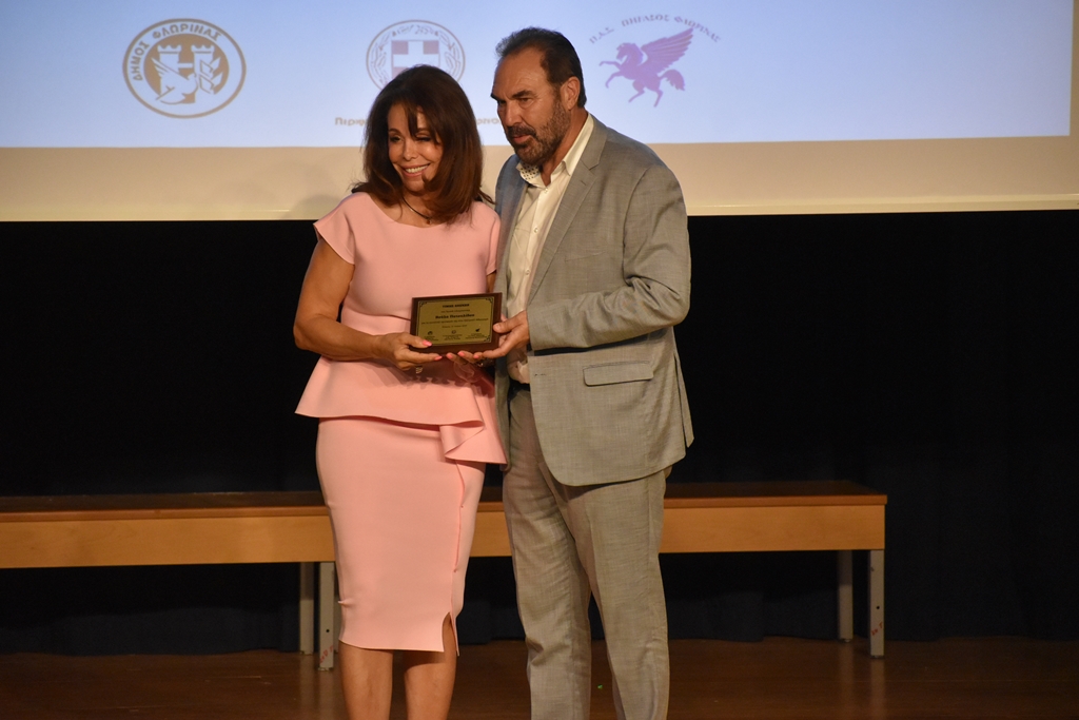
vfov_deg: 5.9
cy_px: 360
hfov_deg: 8.9
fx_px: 6969
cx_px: 540
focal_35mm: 232
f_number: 5
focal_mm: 155
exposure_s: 1/250
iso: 3600
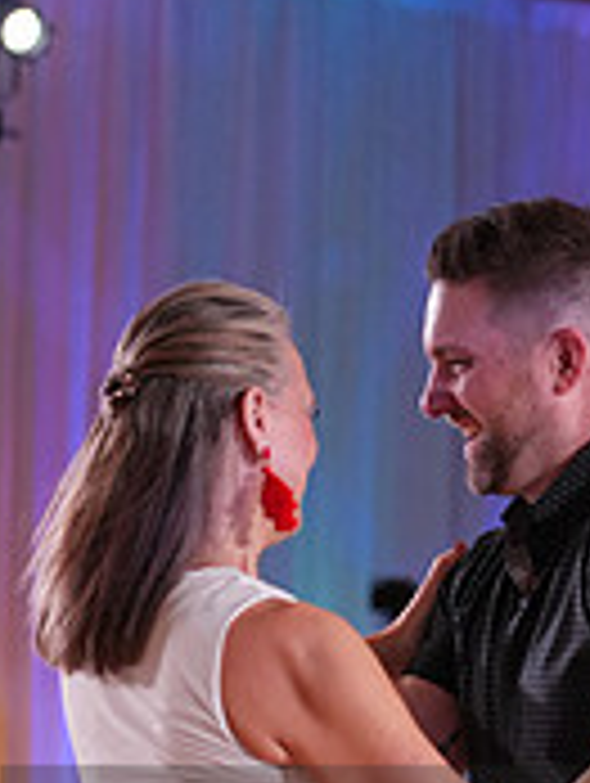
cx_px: 624
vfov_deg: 5.9
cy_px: 918
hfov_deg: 4.4
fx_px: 7617
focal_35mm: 336
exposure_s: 1/320
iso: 1600
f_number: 4
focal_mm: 105
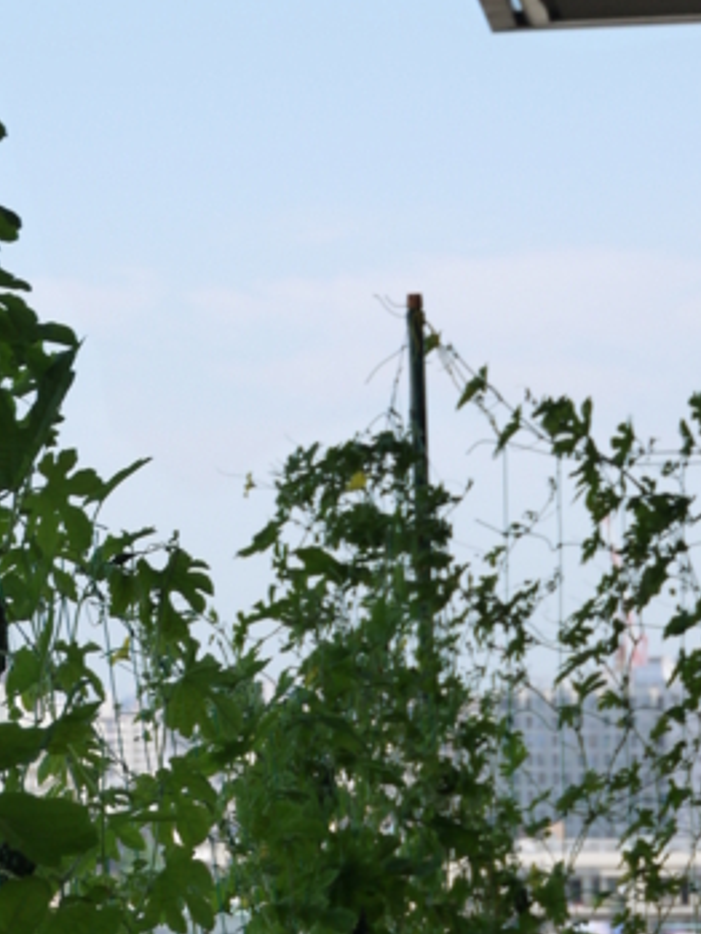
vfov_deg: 14.9
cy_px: 340
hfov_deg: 11.2
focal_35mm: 132
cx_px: 144
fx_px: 3562
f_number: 9
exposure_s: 1/200
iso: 160
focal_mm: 32
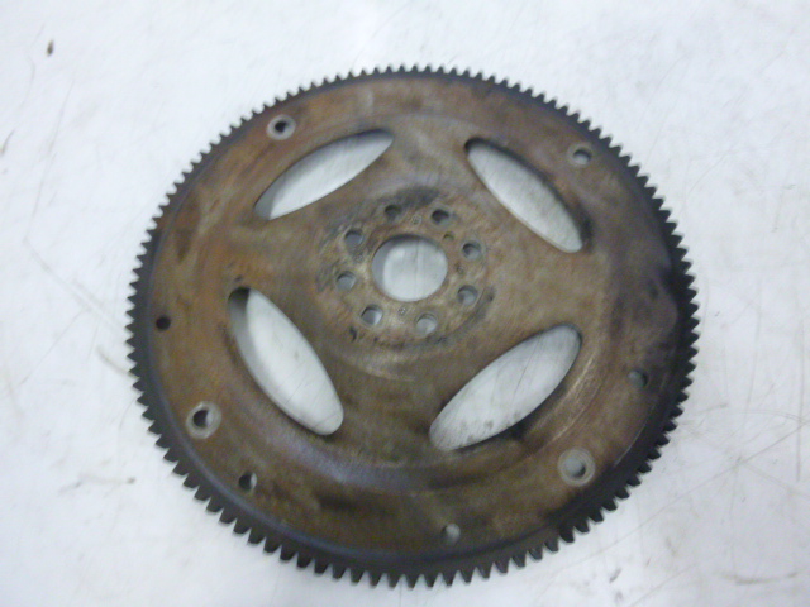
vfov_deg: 54.9
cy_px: 304
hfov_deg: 69.4
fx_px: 585
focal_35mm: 25
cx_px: 405
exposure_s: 1/8
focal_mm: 4.5
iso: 400
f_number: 3.9
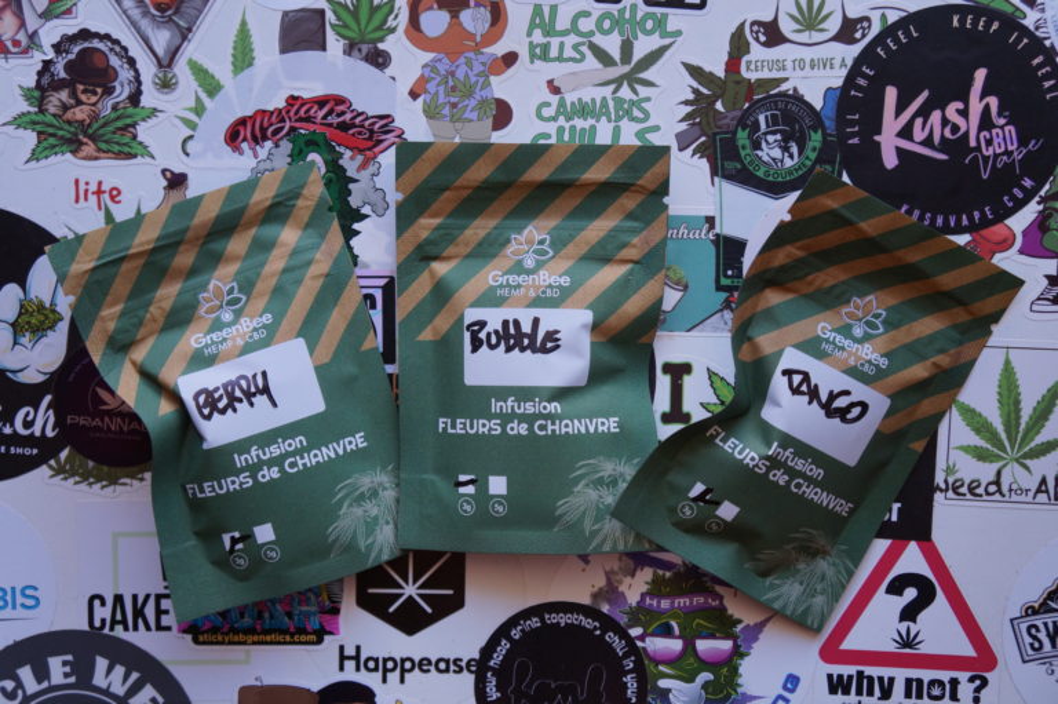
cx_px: 529
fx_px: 1189
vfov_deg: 33.0
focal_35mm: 40
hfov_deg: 48.0
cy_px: 352
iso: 400
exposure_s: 1/160
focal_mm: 27
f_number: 4
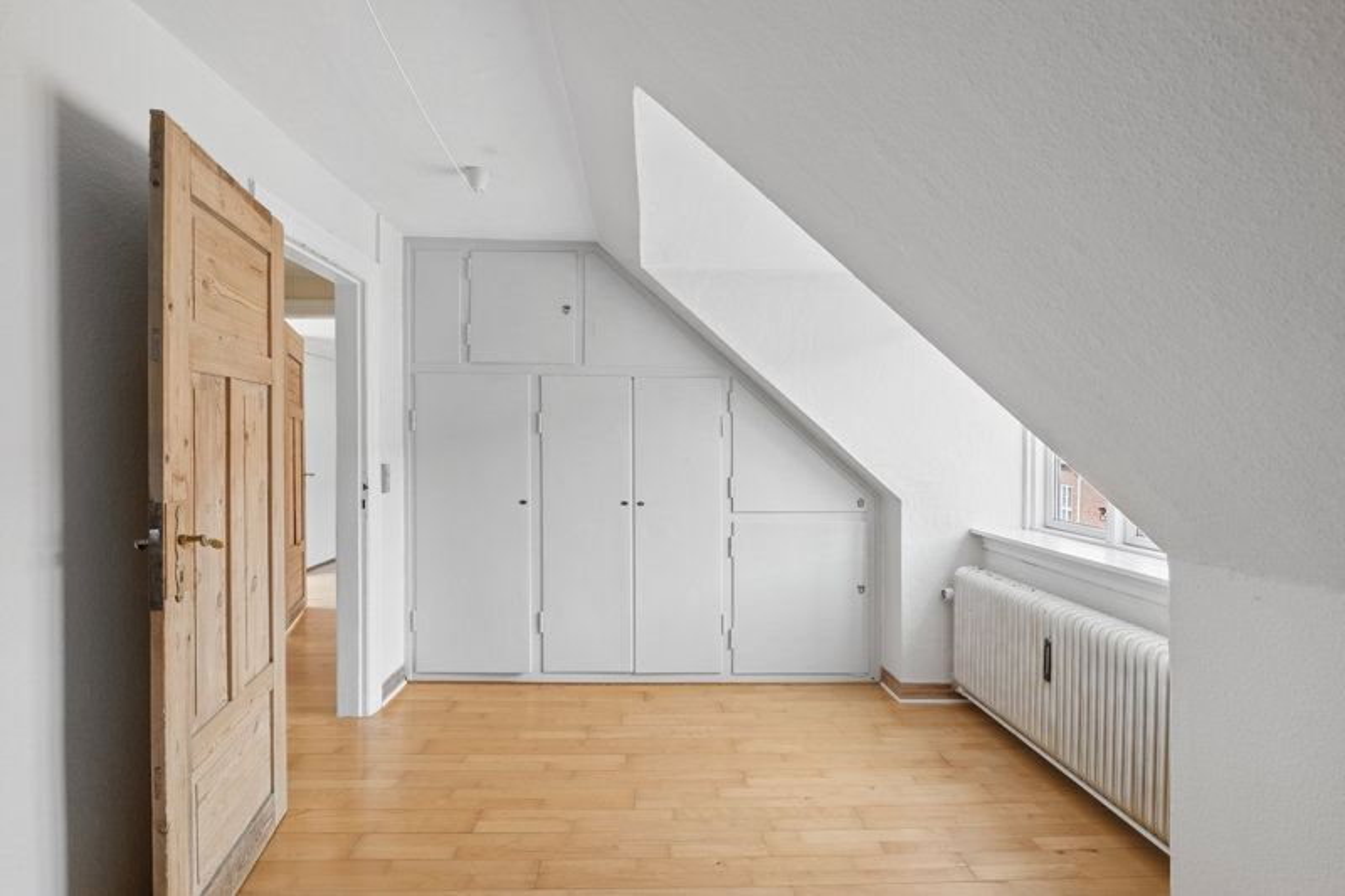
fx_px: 672
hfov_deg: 90.0
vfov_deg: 67.4
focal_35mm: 18
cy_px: 448
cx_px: 672
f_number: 8
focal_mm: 12
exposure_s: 1/50
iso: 800
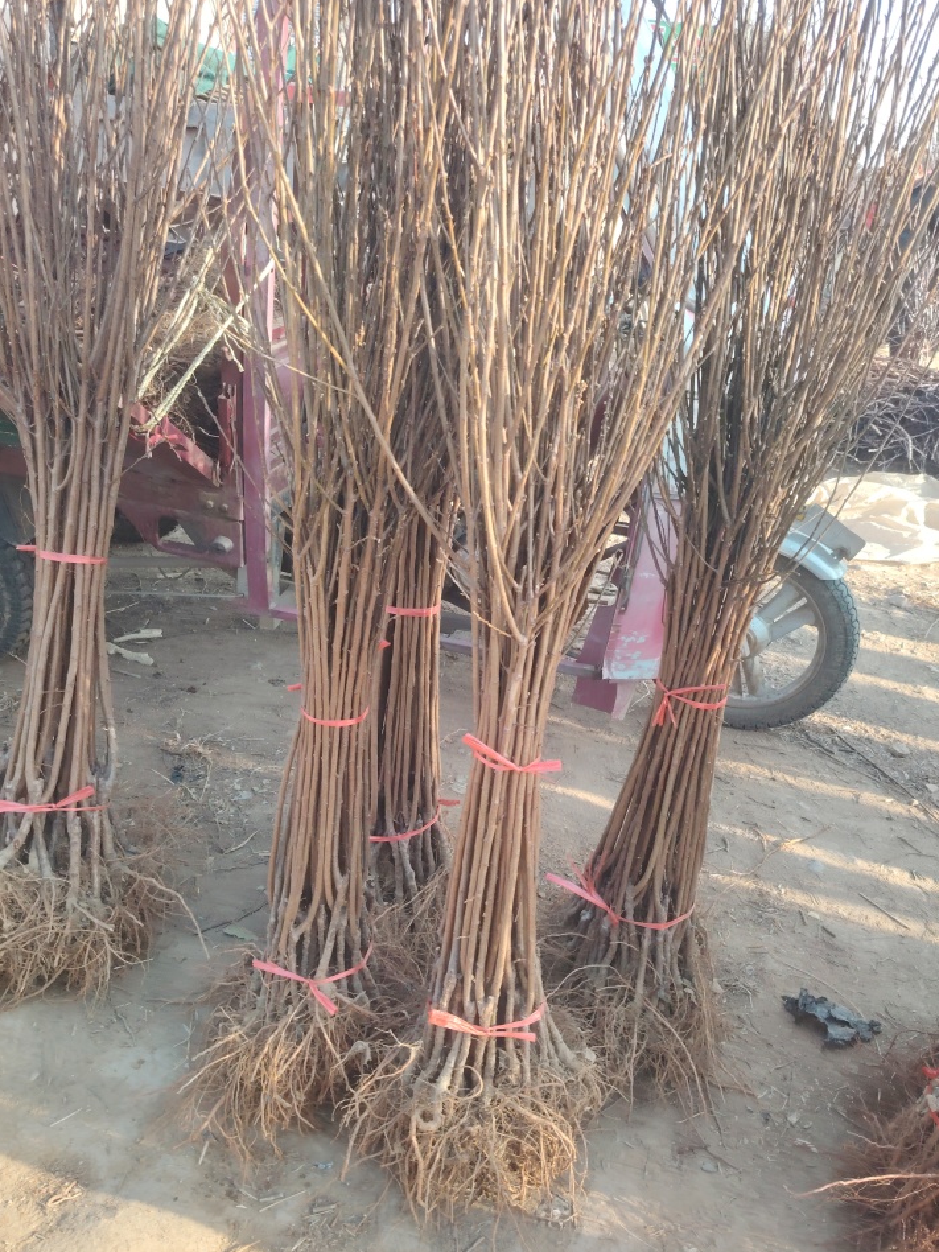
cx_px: 499
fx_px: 977
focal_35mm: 27
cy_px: 681
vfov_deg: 65.2
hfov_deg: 51.3
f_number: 1.75
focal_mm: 5.25
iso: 438
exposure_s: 1/400
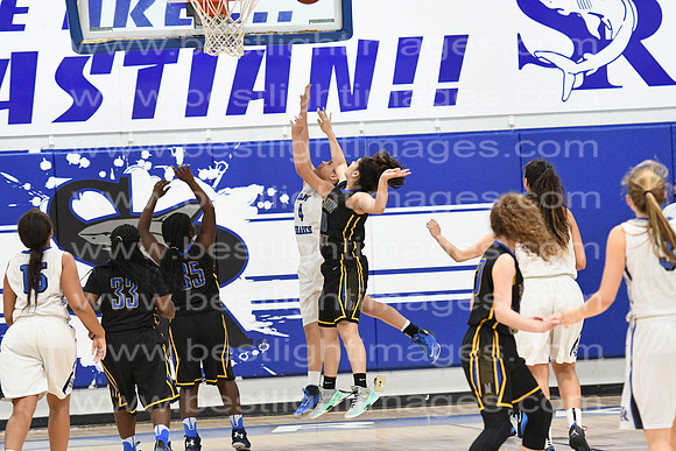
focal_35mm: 210
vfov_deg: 6.5
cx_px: 338
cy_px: 226
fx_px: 3944
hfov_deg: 9.8
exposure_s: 1/640
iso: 5000
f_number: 3.2
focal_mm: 140
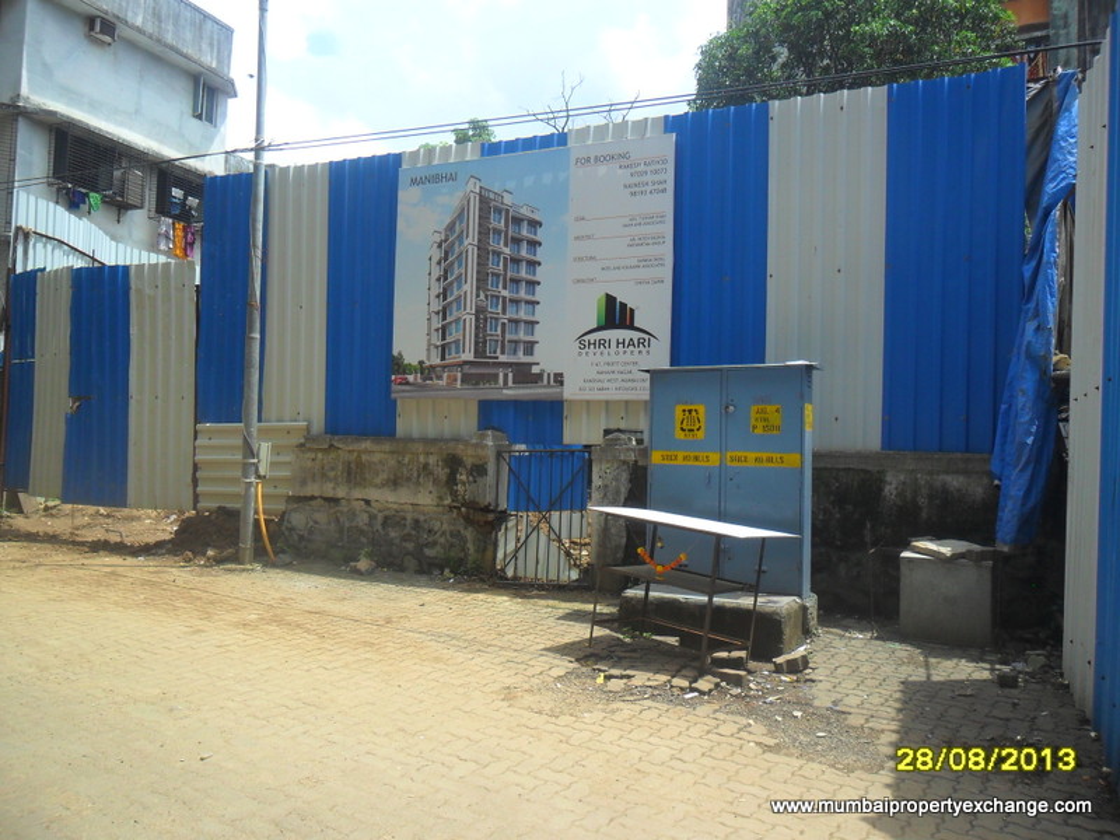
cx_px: 560
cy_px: 420
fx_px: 874
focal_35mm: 27
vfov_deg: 51.4
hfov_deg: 65.3
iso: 100
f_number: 3.5
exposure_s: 1/750
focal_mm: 4.9
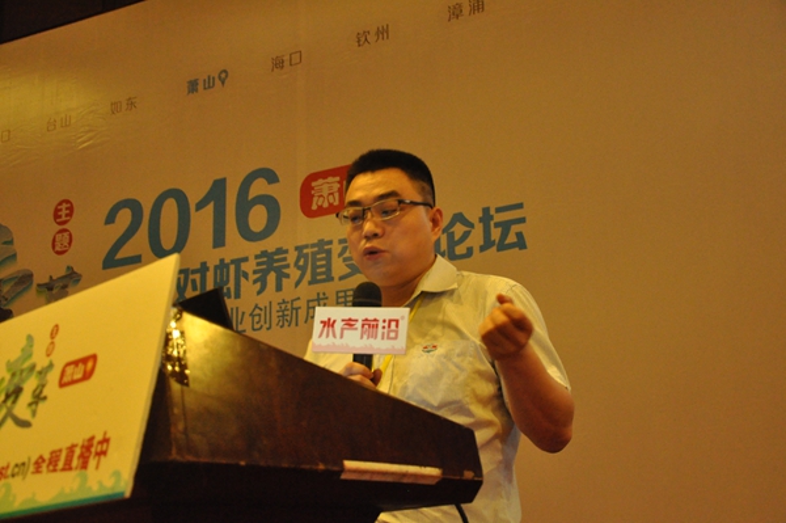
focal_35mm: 57
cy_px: 262
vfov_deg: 23.7
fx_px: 1243
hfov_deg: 35.1
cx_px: 393
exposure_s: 1/30
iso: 3200
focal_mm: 38
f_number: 4.5
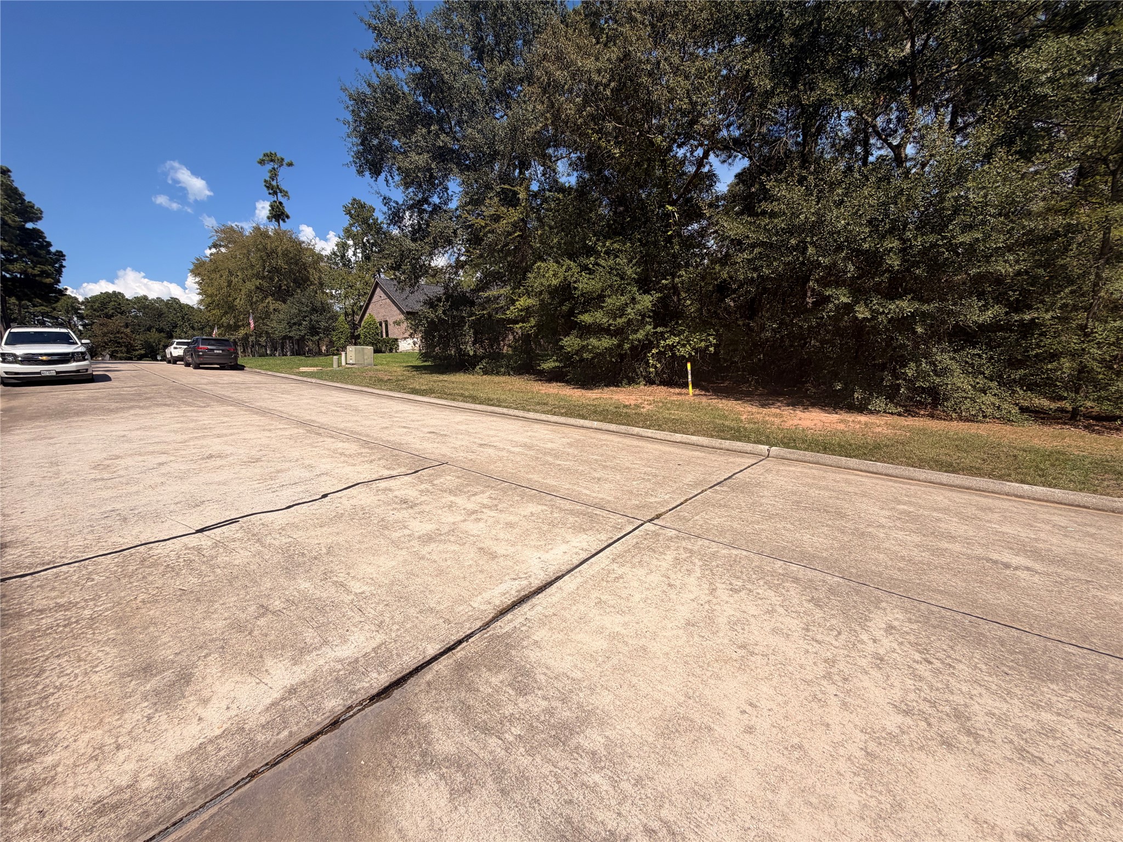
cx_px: 562
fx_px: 454
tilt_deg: -4.2
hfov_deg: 102.1
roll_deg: +2.8
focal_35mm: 14
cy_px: 421
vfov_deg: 85.7
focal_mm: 2.22
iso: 20
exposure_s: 1/1167
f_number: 2.2
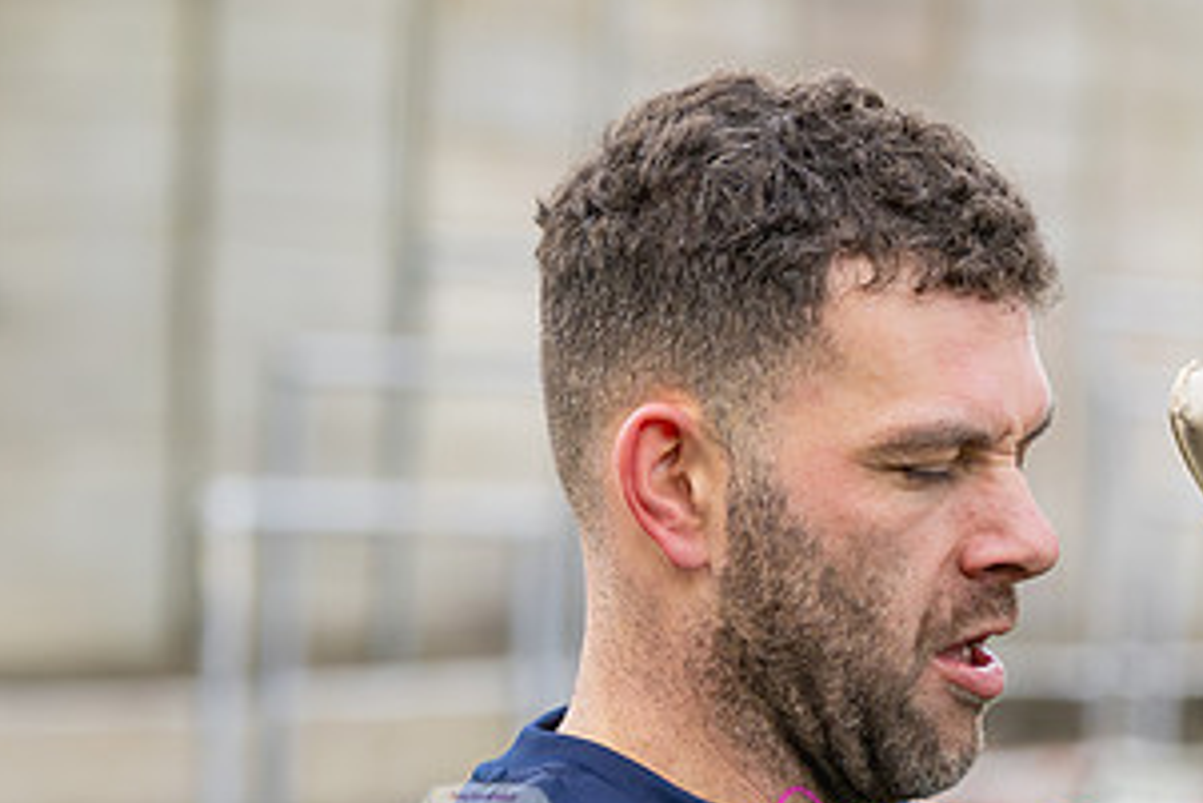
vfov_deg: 3.3
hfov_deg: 5.0
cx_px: 857
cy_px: 825
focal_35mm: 415
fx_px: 13874
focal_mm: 92
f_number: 3.2
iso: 1250
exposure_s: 1/2000
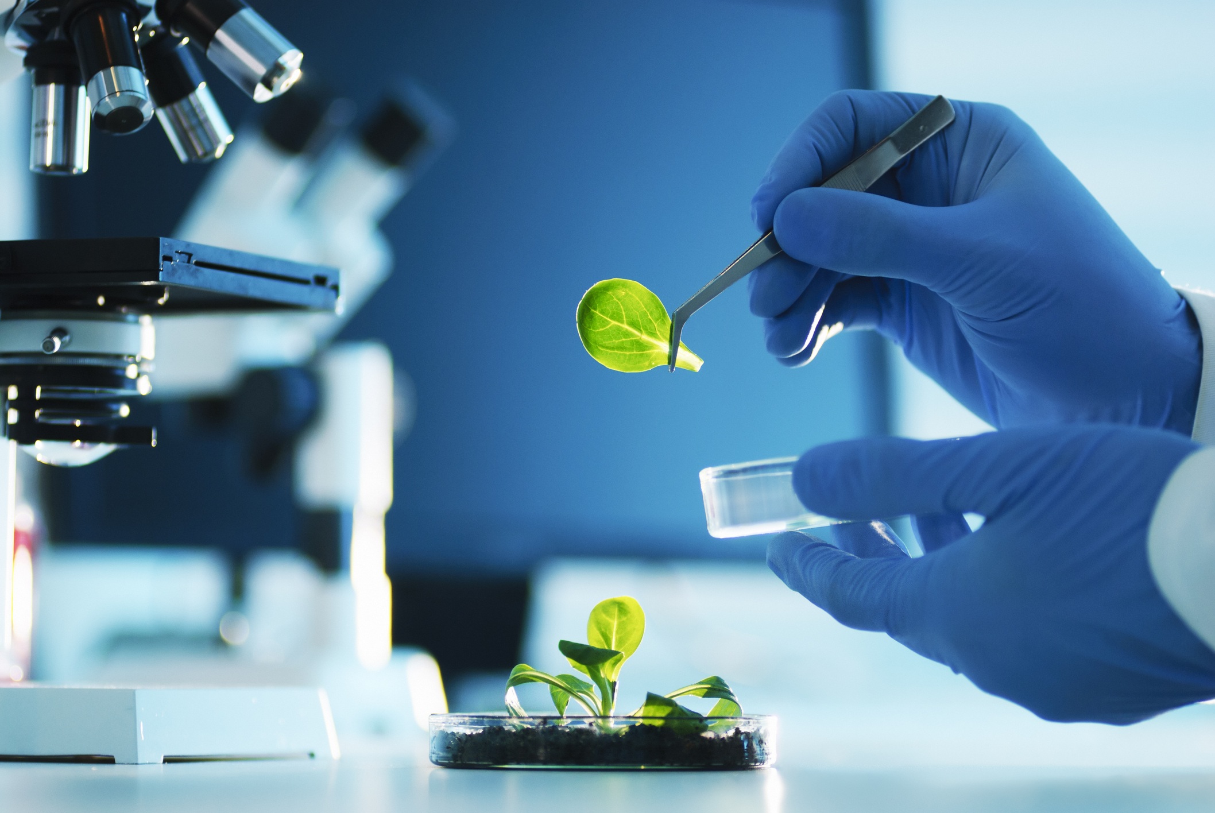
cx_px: 608
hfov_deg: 17.0
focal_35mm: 120
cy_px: 406
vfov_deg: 11.5
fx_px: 4054
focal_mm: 80
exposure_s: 1/160
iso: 100
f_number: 2.8
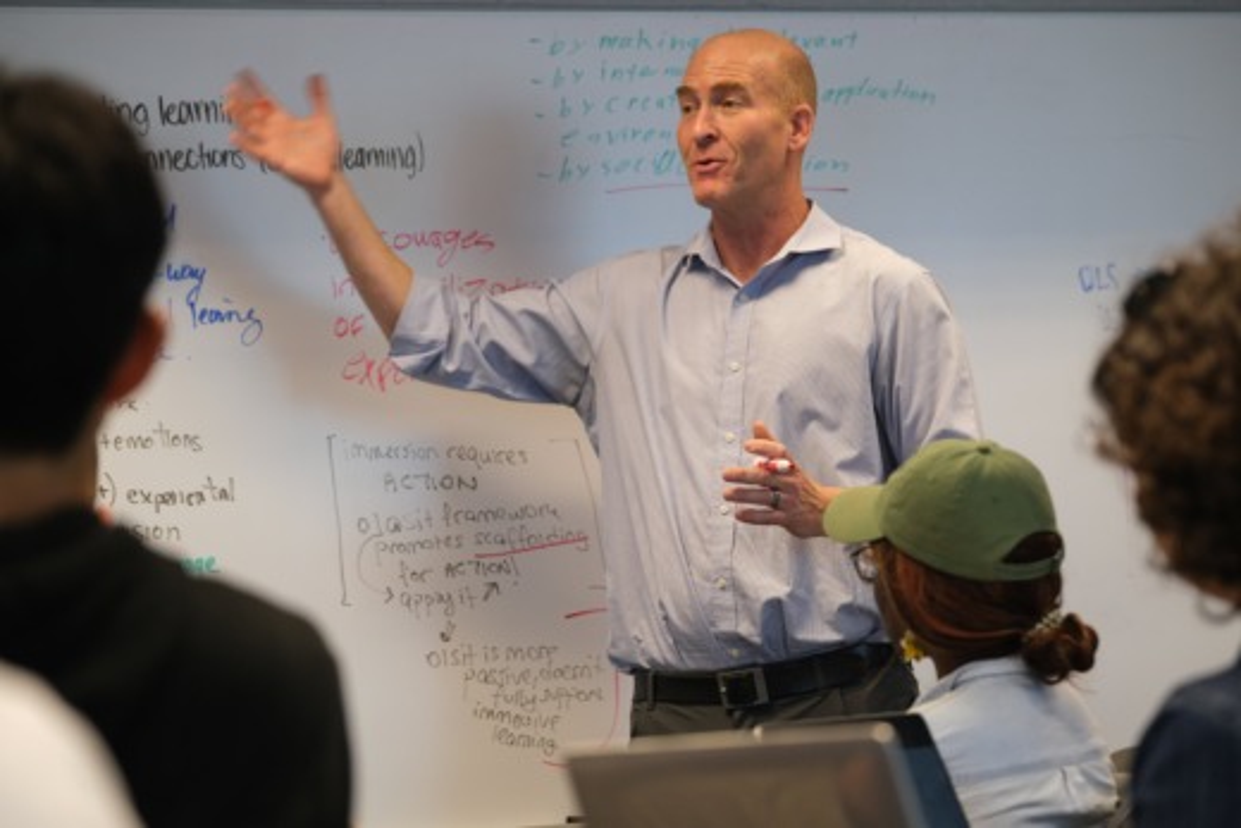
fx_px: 4000
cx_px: 620
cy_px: 414
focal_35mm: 116
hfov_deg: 17.6
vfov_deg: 11.8
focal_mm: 77.3
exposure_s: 1/120
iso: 1000
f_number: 2.8
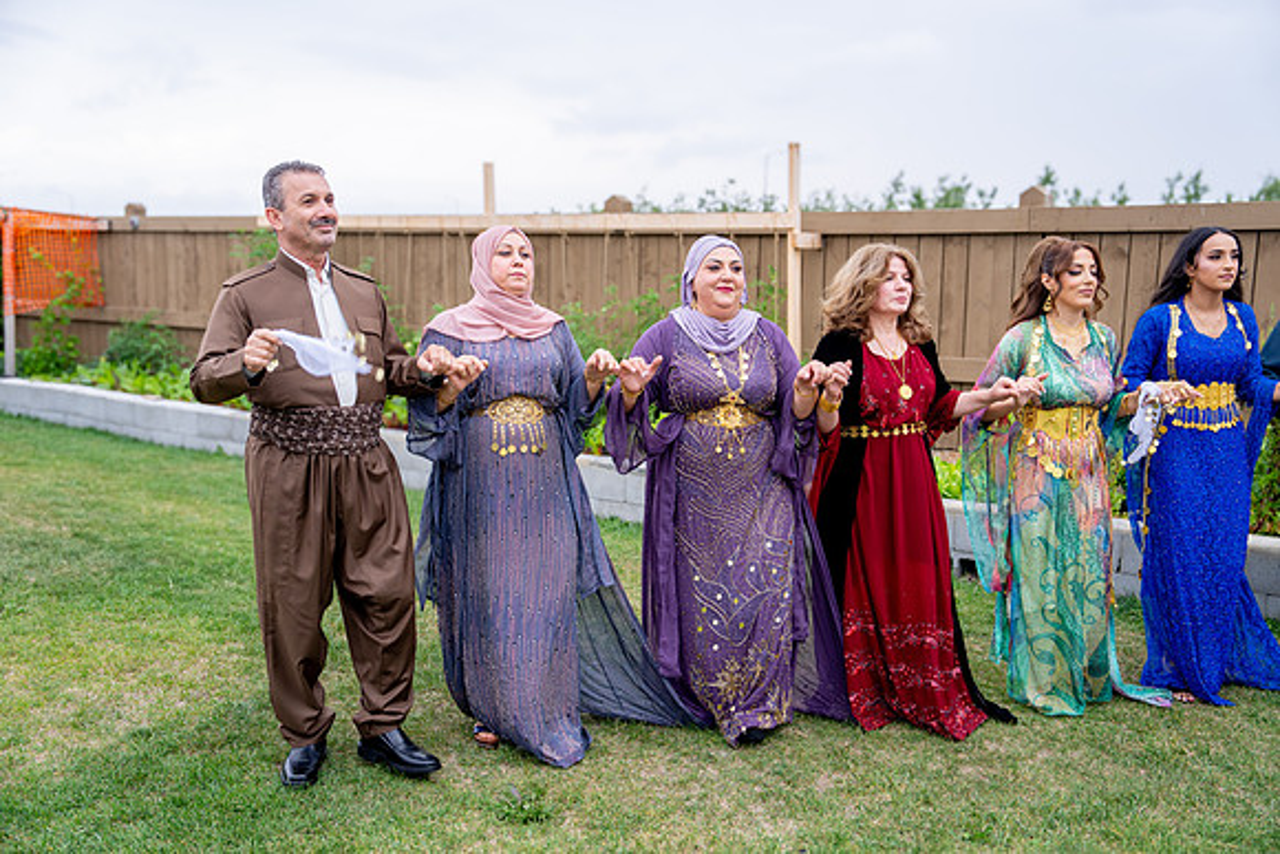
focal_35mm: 34
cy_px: 427
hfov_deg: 55.8
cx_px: 640
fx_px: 1209
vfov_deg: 38.9
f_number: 2.8
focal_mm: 34
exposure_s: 1/400
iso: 100
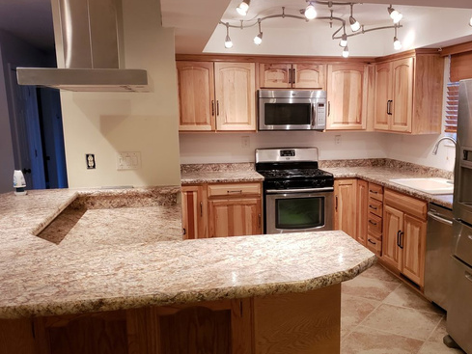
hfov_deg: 53.5
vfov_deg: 41.7
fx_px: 464
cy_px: 206
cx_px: 286
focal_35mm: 34
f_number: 1.5
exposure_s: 1/60
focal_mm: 4.3
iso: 200
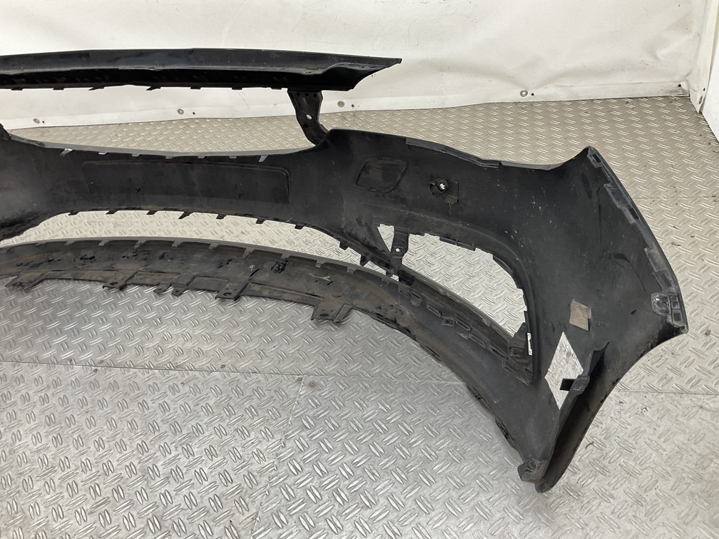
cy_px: 270
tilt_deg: -37.5
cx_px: 360
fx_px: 602
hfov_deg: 61.7
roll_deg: +9.7
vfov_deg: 48.2
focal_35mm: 29
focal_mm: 3
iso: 40
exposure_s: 1/120
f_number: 1.8
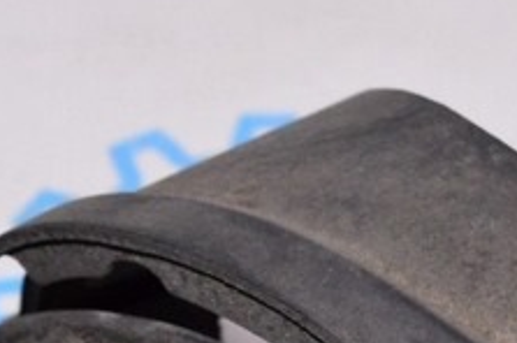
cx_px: 248
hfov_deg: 9.7
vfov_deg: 6.3
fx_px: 3059
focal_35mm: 213
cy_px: 671
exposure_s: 1/200
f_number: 8
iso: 1600
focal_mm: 31
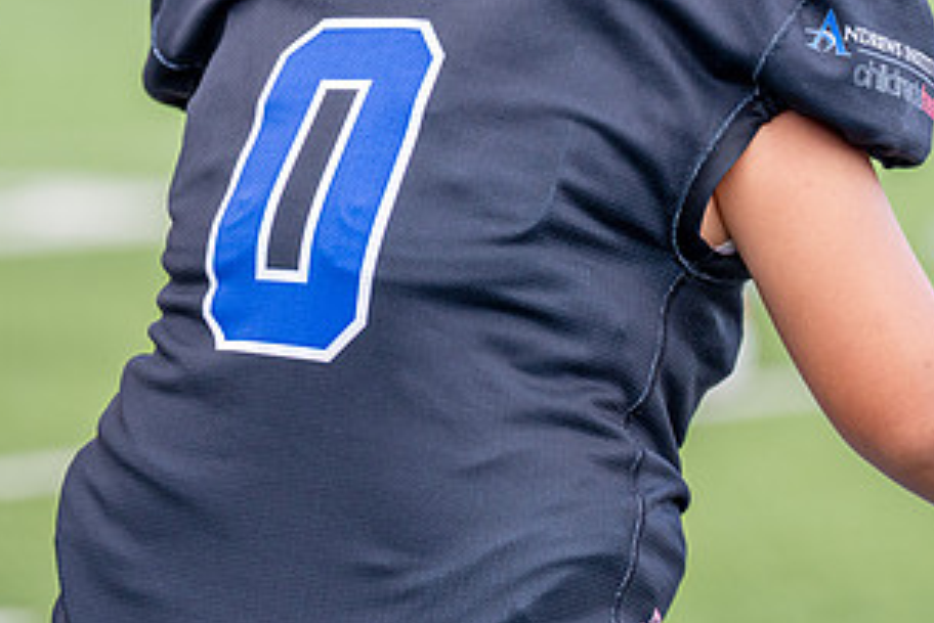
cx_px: 629
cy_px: 31
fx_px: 9604
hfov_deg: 5.6
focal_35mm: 370
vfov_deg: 3.7
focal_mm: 157
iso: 320
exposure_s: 1/1600
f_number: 2.8
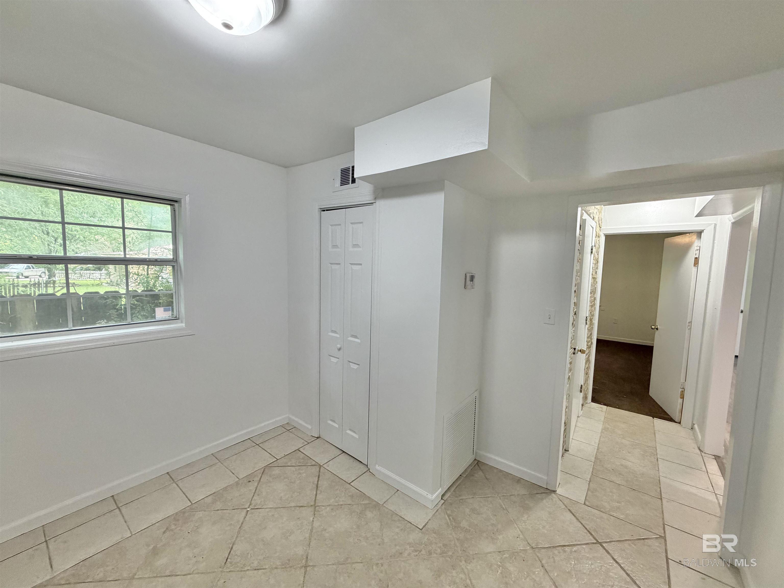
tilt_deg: -5.5
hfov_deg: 102.1
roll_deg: -1.2
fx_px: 317
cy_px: 294
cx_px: 392
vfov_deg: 85.7
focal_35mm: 14
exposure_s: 1/120
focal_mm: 2.22
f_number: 2.2
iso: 320
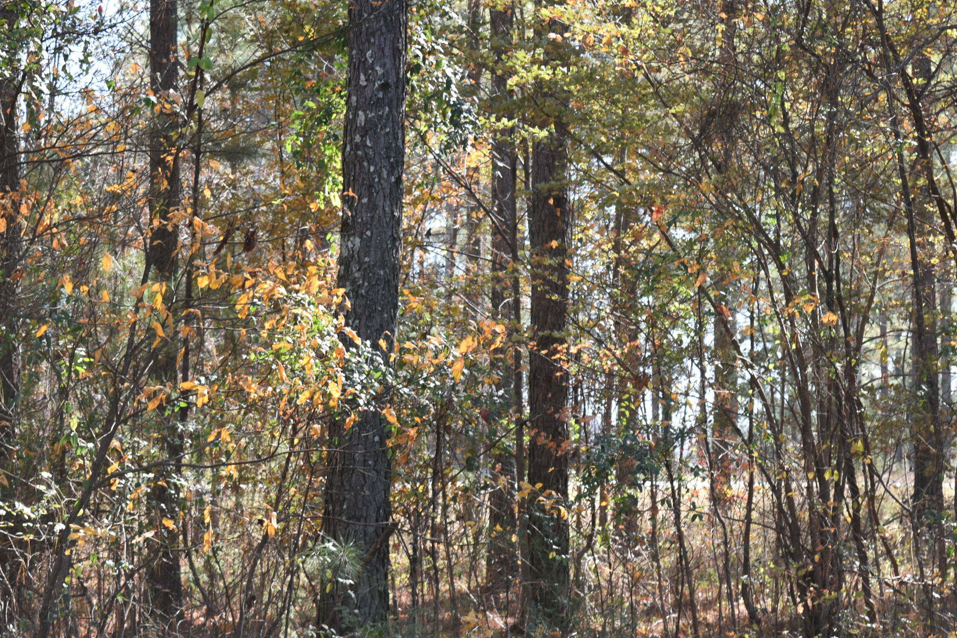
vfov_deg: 12.4
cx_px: 470
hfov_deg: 18.5
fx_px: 2942
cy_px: 336
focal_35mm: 111
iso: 400
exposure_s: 1/200
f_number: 7.1
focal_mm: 55
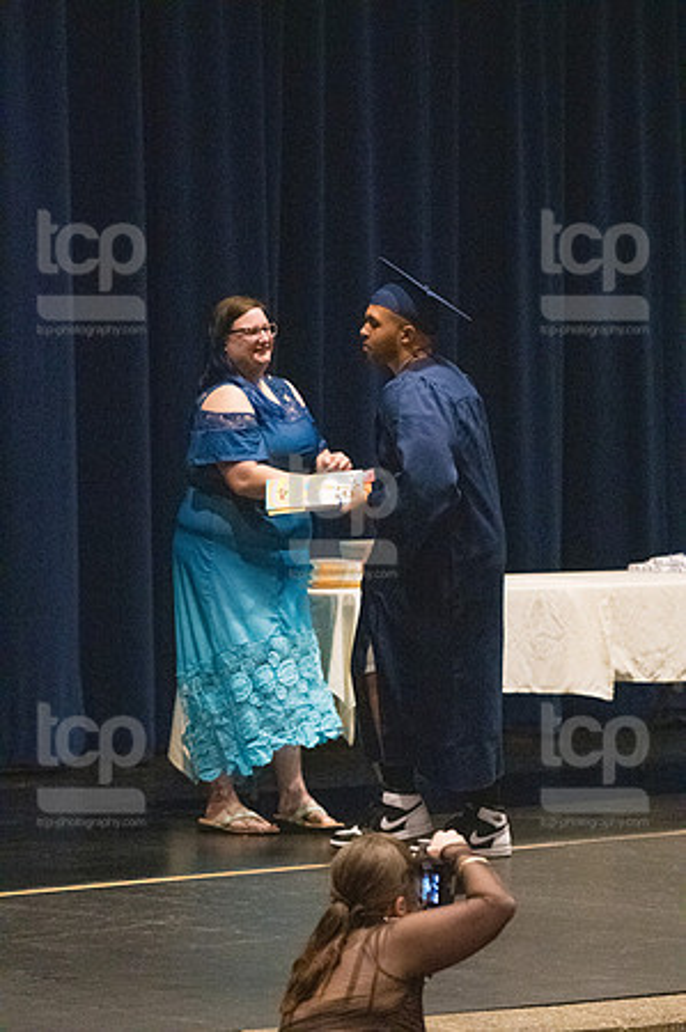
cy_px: 516
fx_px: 4727
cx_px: 343
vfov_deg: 12.5
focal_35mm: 165
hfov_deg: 8.3
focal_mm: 110
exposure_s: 1/400
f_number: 3.2
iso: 10000
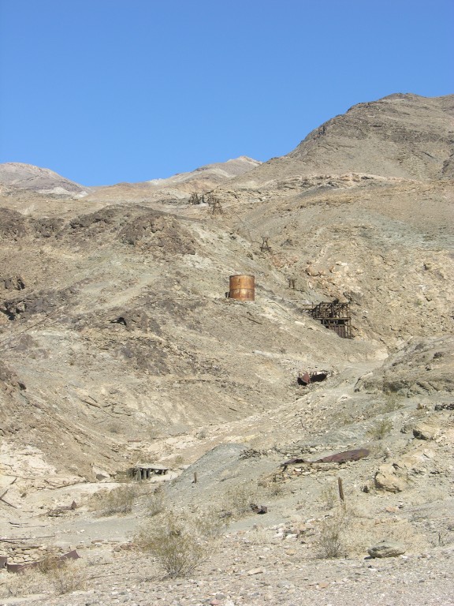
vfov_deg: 23.8
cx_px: 227
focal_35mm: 82
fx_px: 1434
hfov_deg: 18.0
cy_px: 303
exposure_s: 1/317
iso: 50
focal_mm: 21
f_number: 4.9
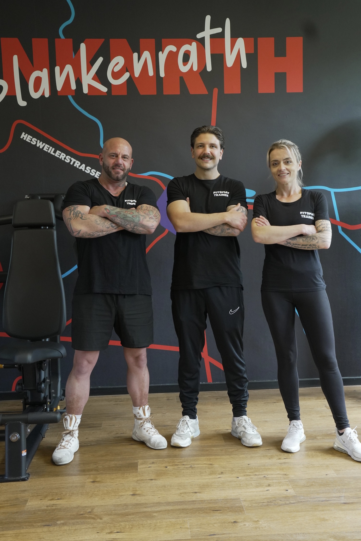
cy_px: 270
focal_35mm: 40
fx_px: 609
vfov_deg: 47.9
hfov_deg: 33.0
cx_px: 180
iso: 1250
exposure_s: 1/125
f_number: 5
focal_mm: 27
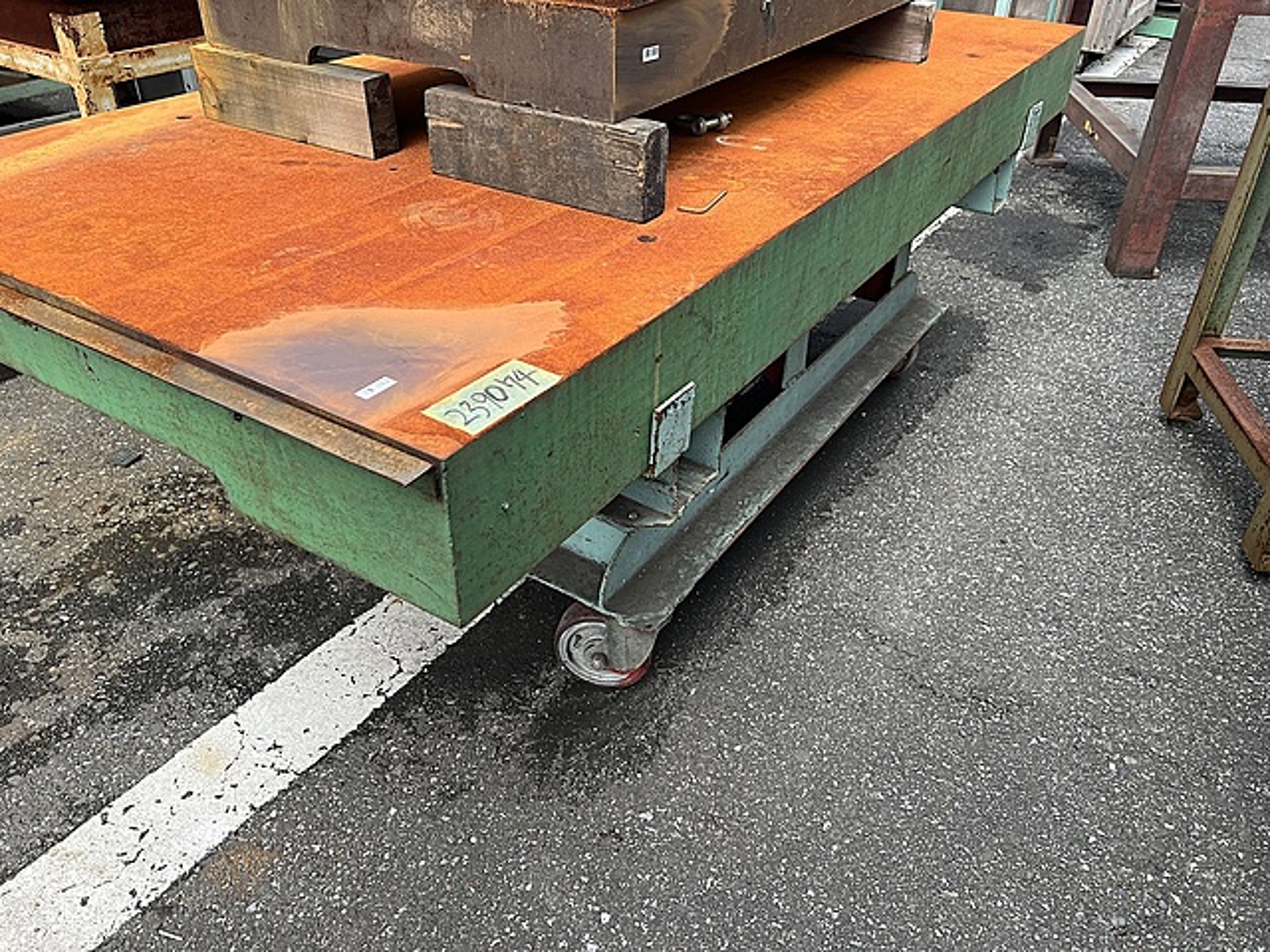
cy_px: 476
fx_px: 954
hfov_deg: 67.3
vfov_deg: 53.1
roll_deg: -1.7
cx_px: 635
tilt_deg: -34.5
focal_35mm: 26
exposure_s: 1/509
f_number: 1.5
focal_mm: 5.7
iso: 50
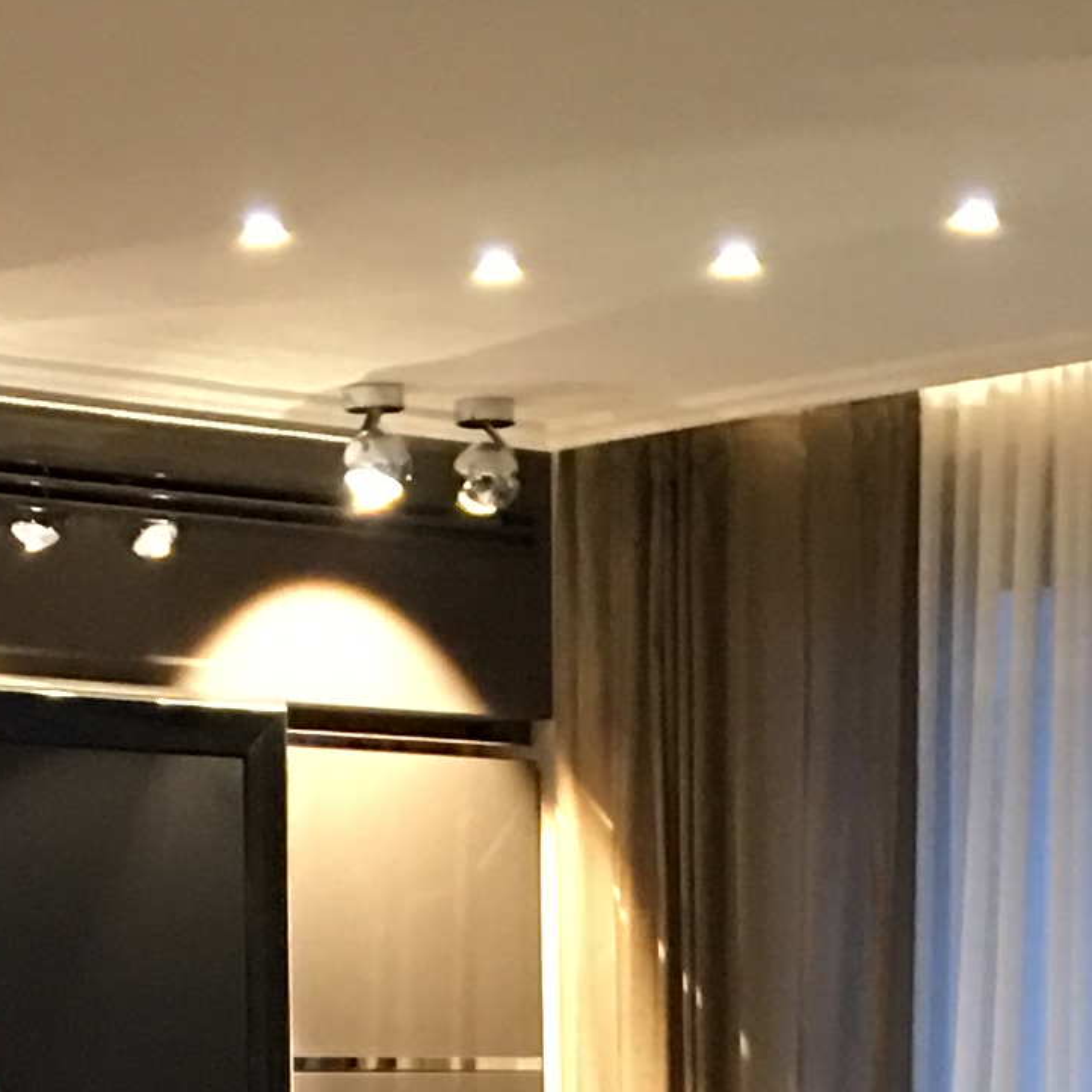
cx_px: 477
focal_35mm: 143
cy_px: 2314
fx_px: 5104
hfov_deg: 12.2
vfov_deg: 10.9
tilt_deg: -12.2
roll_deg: +0.6
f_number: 2.2
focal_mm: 4.15
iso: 80
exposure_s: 1/10
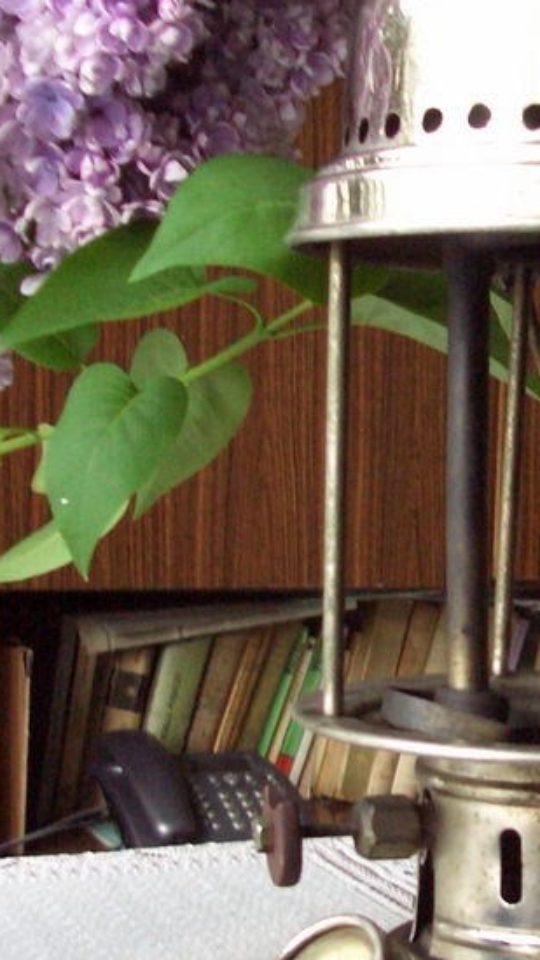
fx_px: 2035
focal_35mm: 80
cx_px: 610
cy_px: 596
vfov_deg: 26.4
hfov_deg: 14.7
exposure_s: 1/50
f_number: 2.6
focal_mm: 5.8
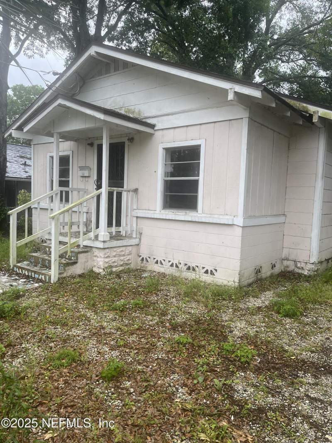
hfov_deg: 53.1
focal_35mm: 26
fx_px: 332
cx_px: 166
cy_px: 222
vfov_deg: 67.3
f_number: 1.6
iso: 50
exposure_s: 1/737
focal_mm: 5.1
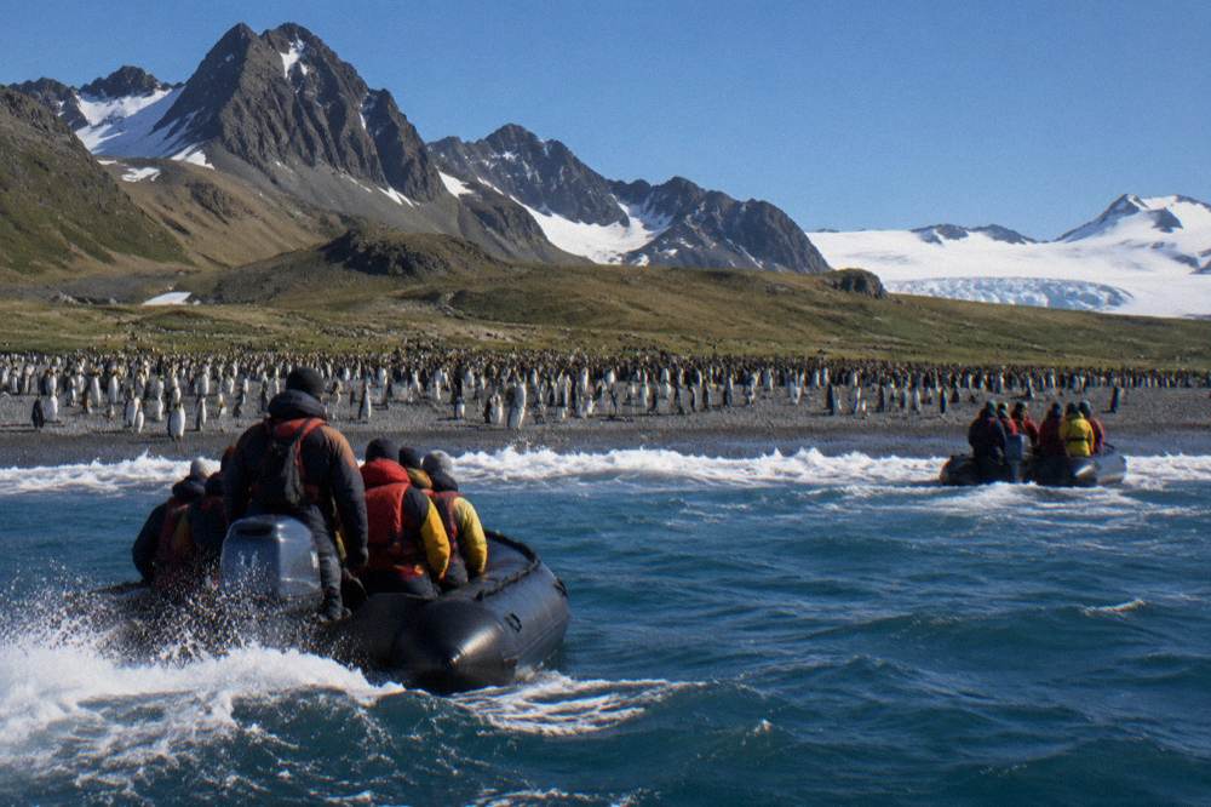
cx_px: 606
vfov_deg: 19.4
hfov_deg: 28.9
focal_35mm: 70
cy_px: 404
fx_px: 2354
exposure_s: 1/100
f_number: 11
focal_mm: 70
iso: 200
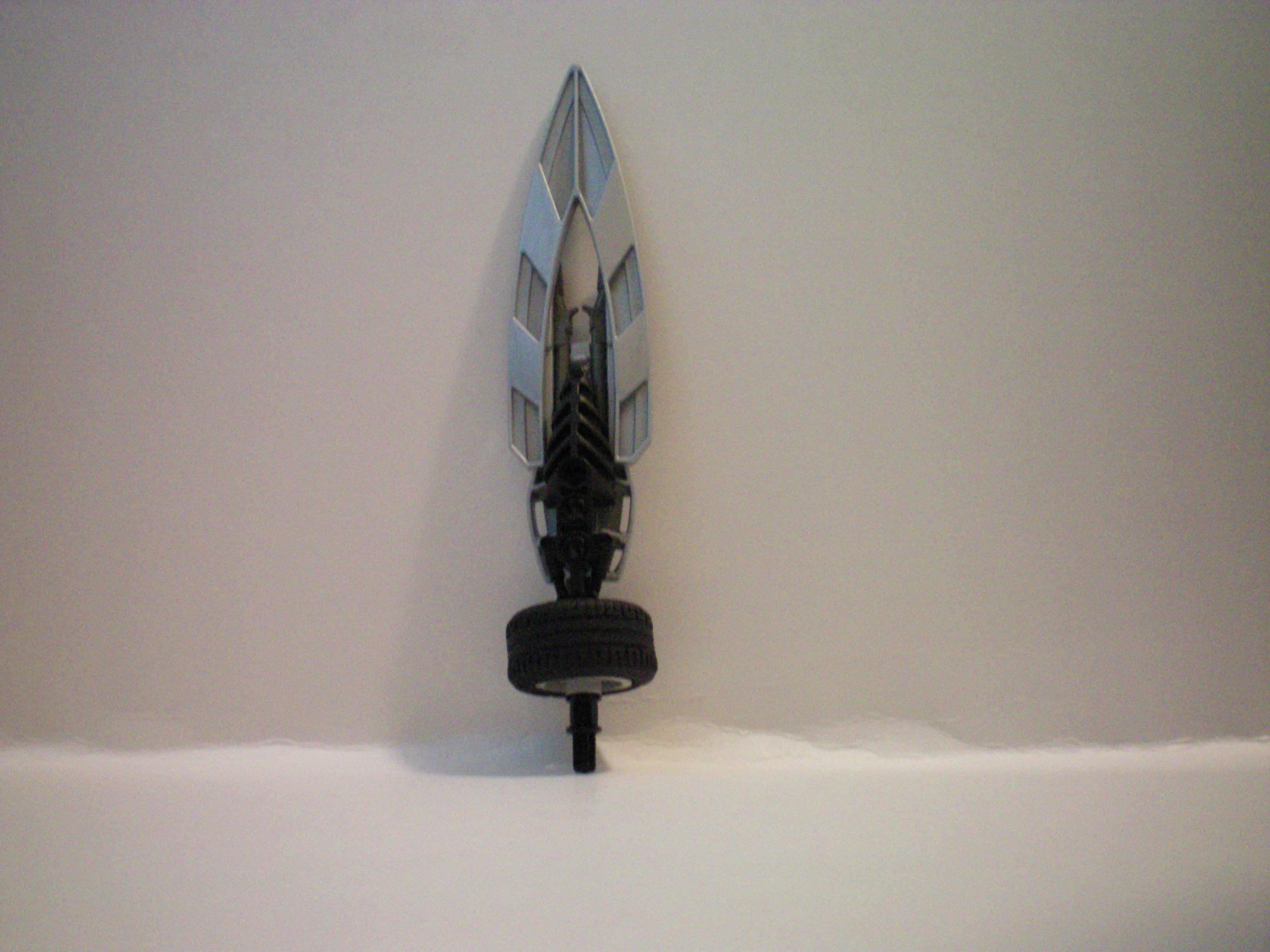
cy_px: 476
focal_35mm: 38
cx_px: 635
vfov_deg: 37.7
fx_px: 1394
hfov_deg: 49.0
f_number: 3.1
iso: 400
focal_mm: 6.3
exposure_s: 1/5
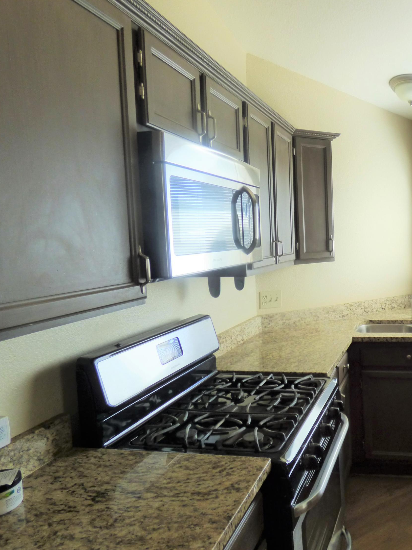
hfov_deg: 48.2
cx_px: 336
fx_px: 428
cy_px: 277
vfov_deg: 65.3
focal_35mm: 27
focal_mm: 3.58
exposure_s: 1/125
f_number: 2.8
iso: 200
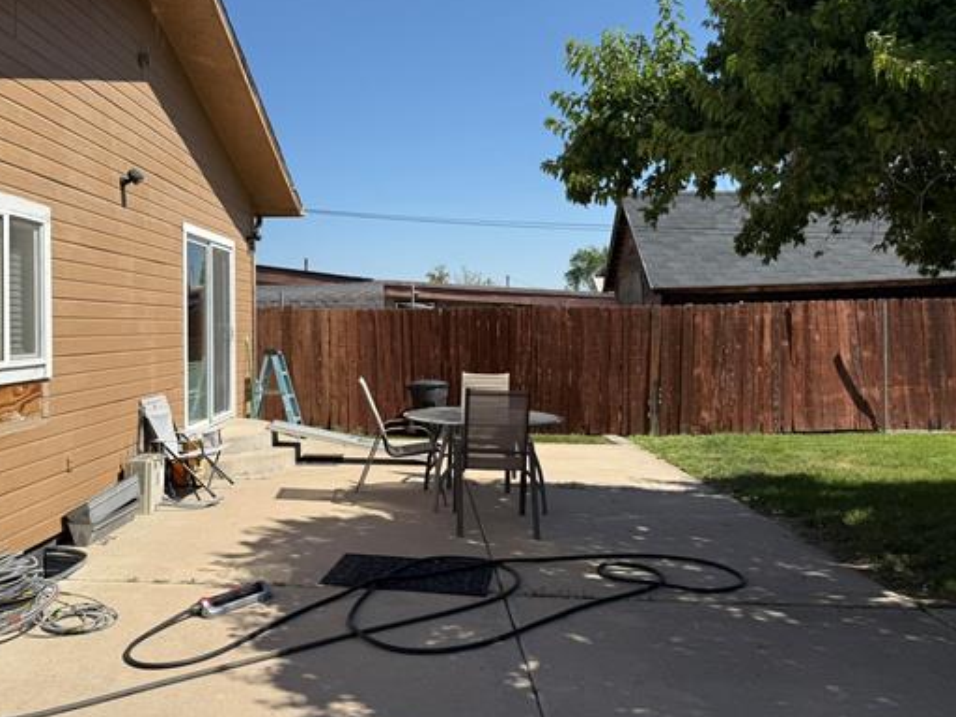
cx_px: 360
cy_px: 316
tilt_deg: +1.5
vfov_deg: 46.7
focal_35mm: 30
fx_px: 829
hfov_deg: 59.2
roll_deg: +0.2
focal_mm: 6.76
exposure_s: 1/5714
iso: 80
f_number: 1.78
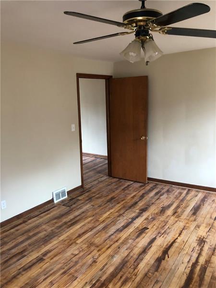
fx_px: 233
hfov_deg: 49.7
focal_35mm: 28
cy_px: 144
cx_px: 108
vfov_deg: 63.4
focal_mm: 4
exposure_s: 1/15
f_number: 1.8
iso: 80
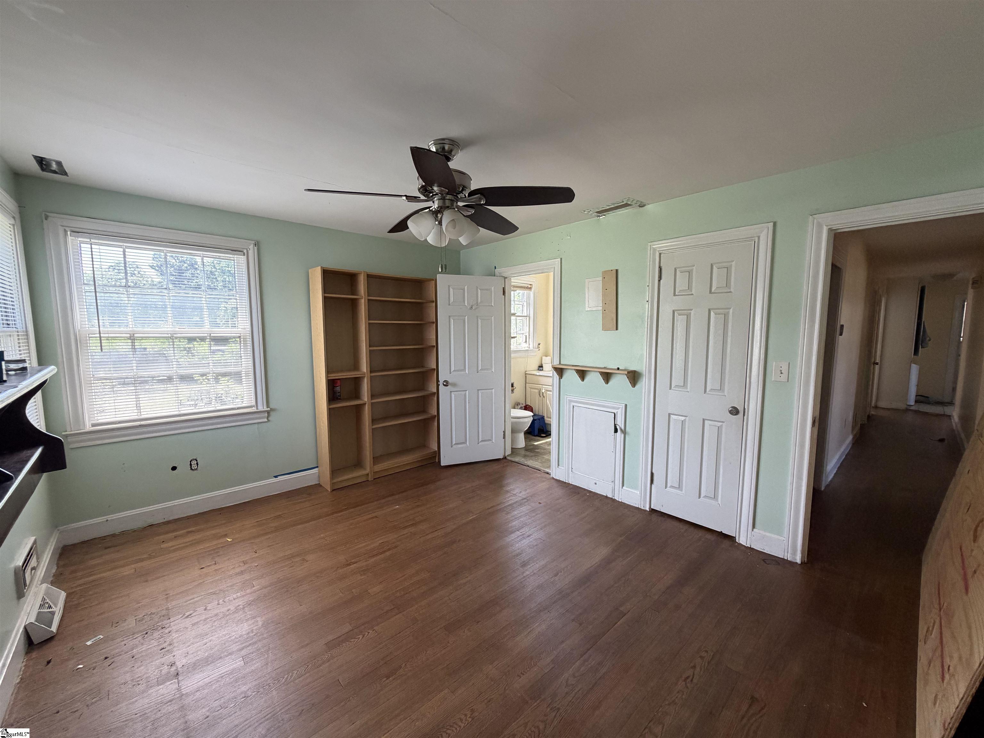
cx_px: 492
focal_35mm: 14
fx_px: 398
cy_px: 369
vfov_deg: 85.7
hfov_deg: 102.1
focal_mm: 2.22
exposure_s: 1/121
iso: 200
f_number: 2.2
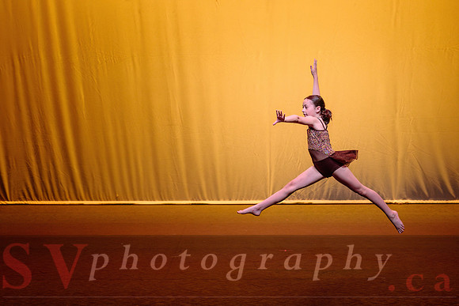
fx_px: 1954
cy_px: 149
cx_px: 216
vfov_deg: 9.0
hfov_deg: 13.4
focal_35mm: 153
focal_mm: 120
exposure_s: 1/400
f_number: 2.8
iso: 1250
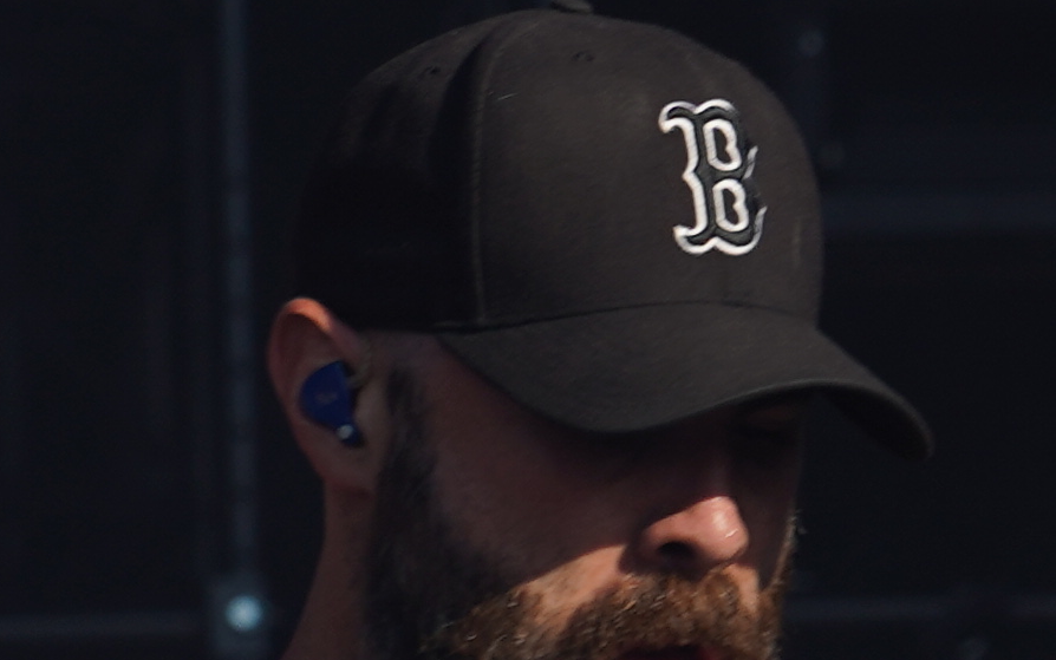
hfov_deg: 2.9
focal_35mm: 718
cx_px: 1532
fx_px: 20666
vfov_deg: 1.8
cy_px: 1319
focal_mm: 105
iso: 100
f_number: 7.1
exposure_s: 1/400
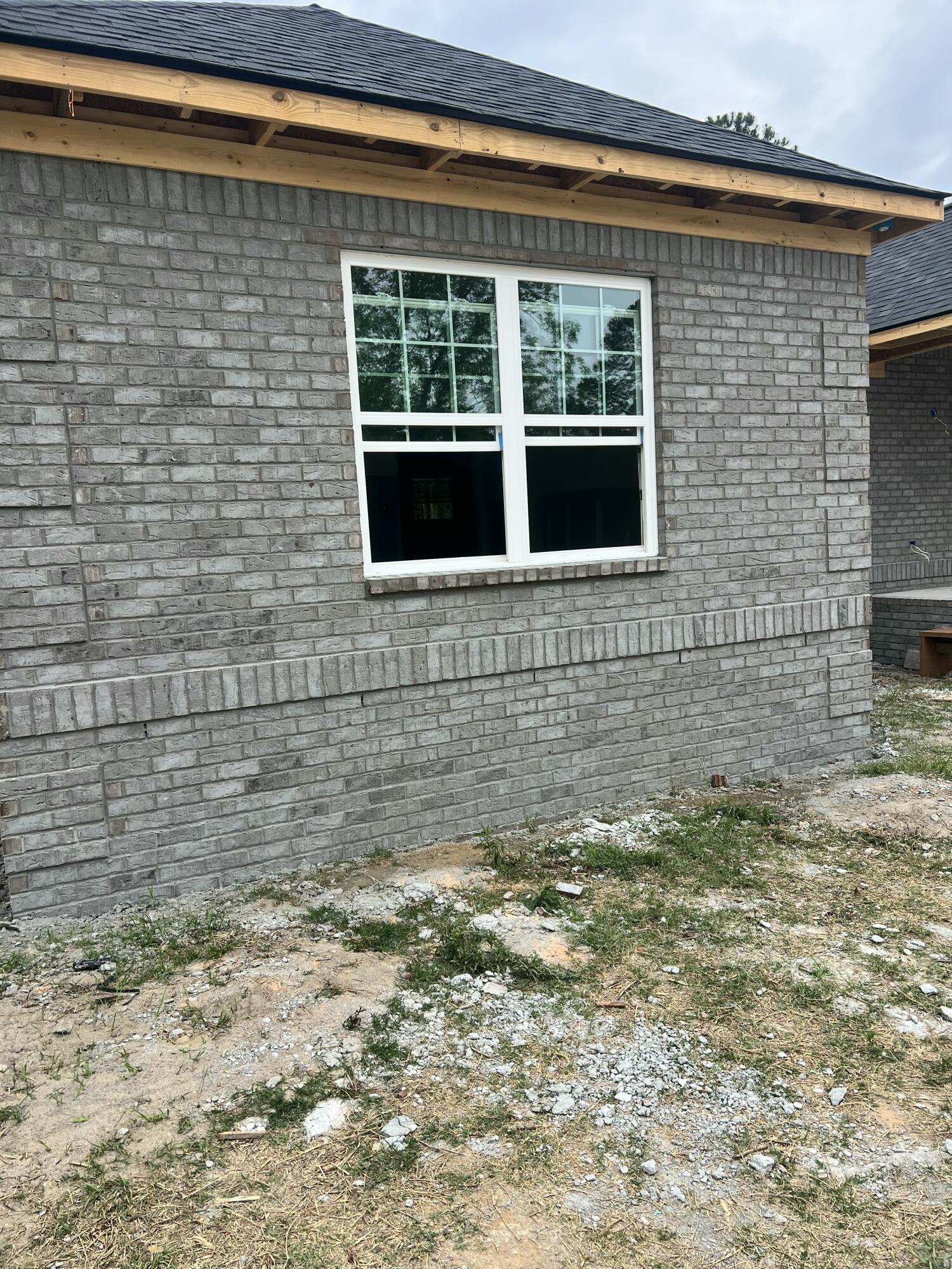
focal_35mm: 26
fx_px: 953
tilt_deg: -7.6
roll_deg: +3.9
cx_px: 476
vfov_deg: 67.3
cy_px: 634
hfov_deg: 53.1
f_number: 1.5
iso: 50
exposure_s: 1/1196
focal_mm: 5.7
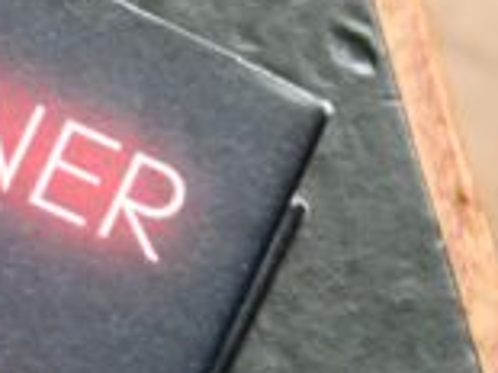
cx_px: -864
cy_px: 822
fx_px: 6570
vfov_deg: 3.2
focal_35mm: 457
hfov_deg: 4.2
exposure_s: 1/125
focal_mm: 48
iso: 2500
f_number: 6
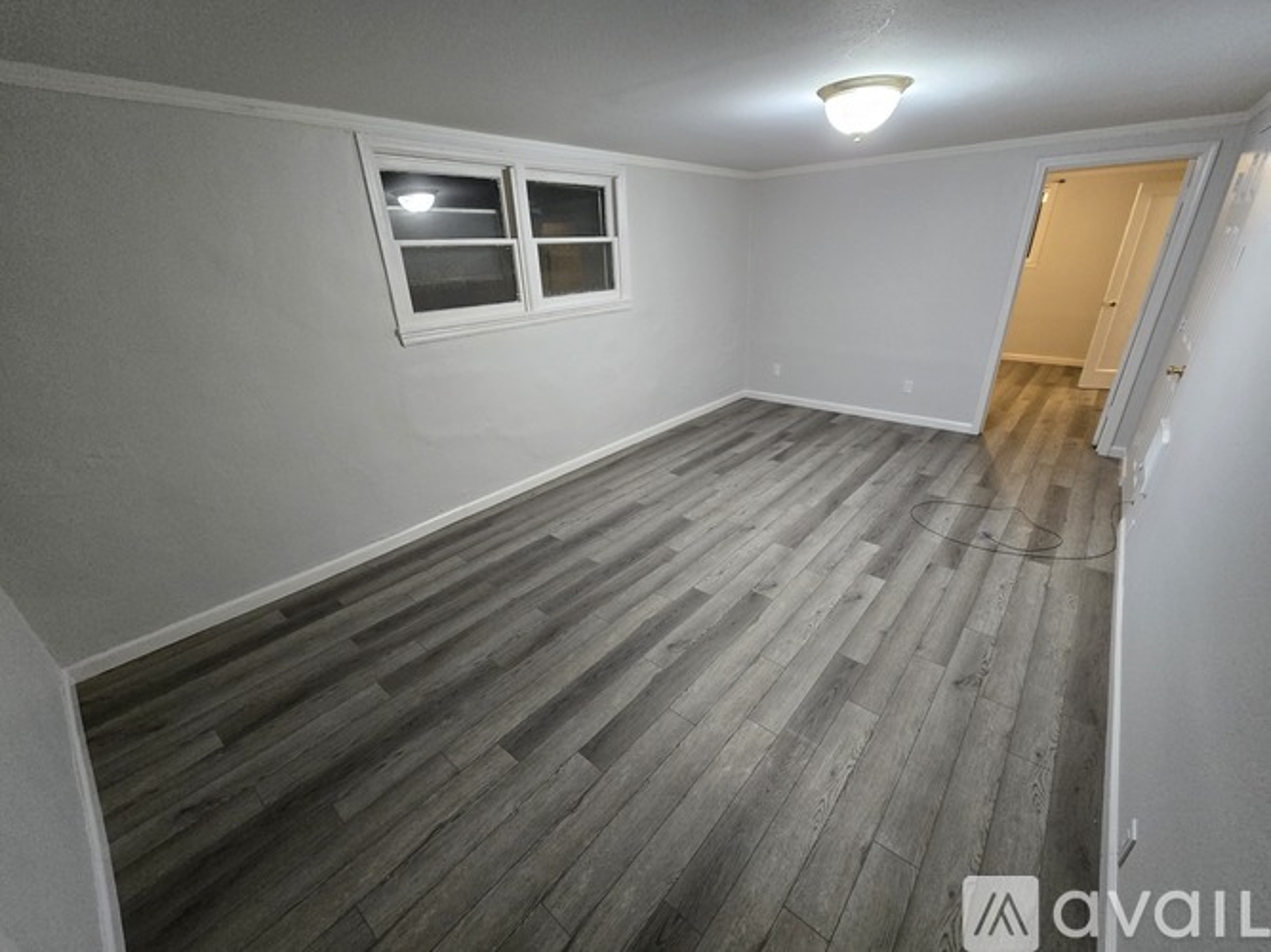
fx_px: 477
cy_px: 476
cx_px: 636
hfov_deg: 106.2
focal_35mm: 13
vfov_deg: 89.9
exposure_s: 1/60
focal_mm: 2.2
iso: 800
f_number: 2.2
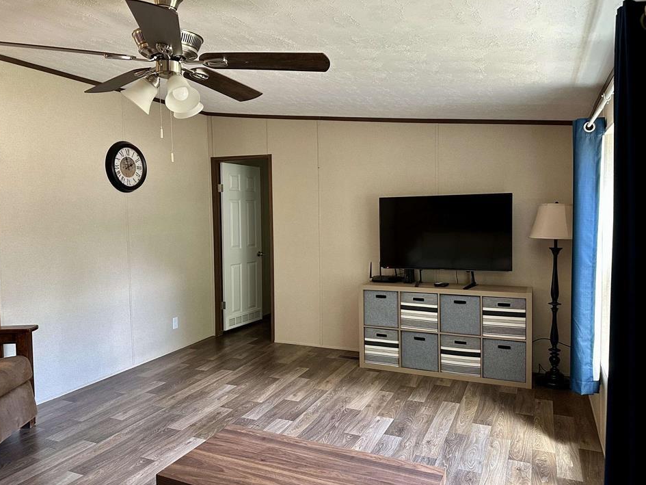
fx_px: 485
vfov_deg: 53.1
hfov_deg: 67.3
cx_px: 318
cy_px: 236
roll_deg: +0.7
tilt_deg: -2.7
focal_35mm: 26
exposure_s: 1/60
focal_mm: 6.86
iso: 250
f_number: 1.78
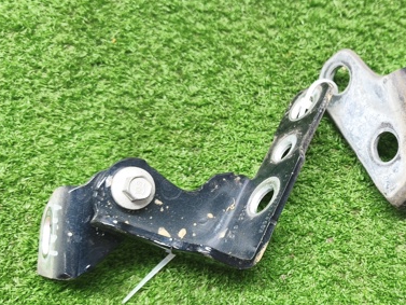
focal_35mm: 39
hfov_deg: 45.9
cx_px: 311
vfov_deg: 36.7
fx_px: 458
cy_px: 183
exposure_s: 1/43.3
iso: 320
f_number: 1.7
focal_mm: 5.35
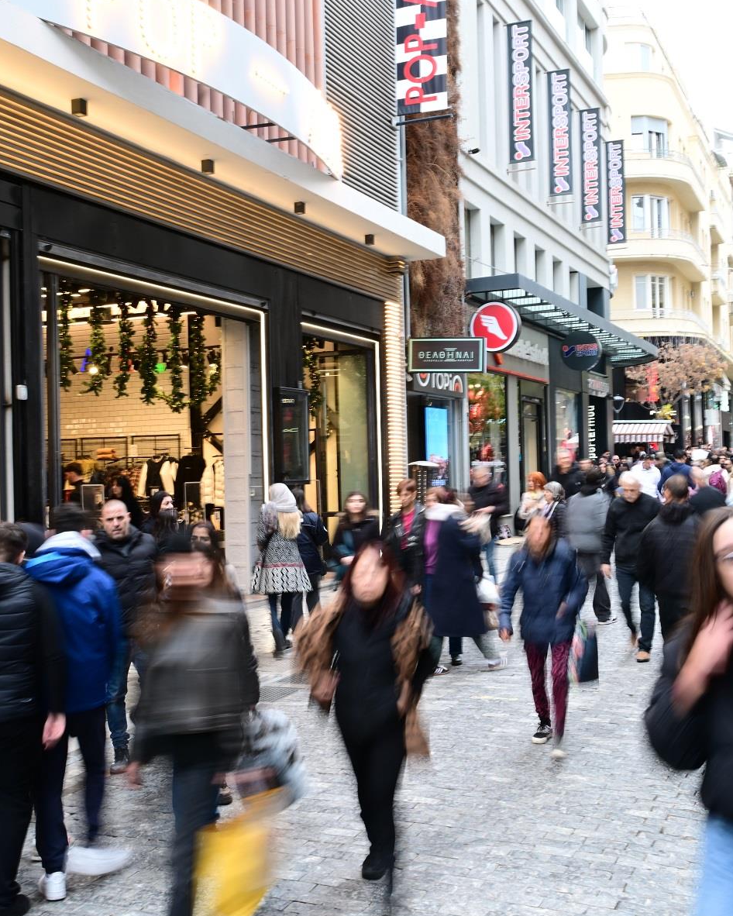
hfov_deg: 37.3
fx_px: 1084
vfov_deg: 45.8
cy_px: 456
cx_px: 386
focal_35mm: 40
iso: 200
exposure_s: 1/5
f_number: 14
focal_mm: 28
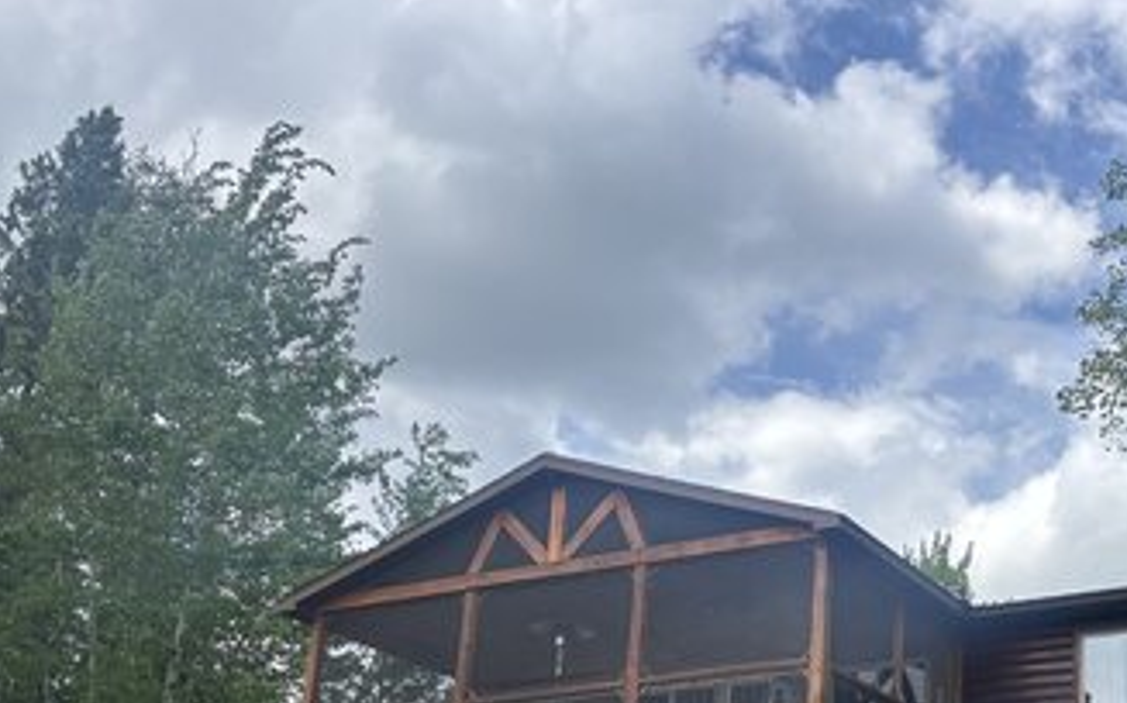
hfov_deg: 35.6
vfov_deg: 23.0
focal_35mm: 54
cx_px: 989
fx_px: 1658
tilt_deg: +15.5
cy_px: 706
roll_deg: -1.2
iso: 50
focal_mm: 5.96
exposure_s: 1/2151
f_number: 1.6
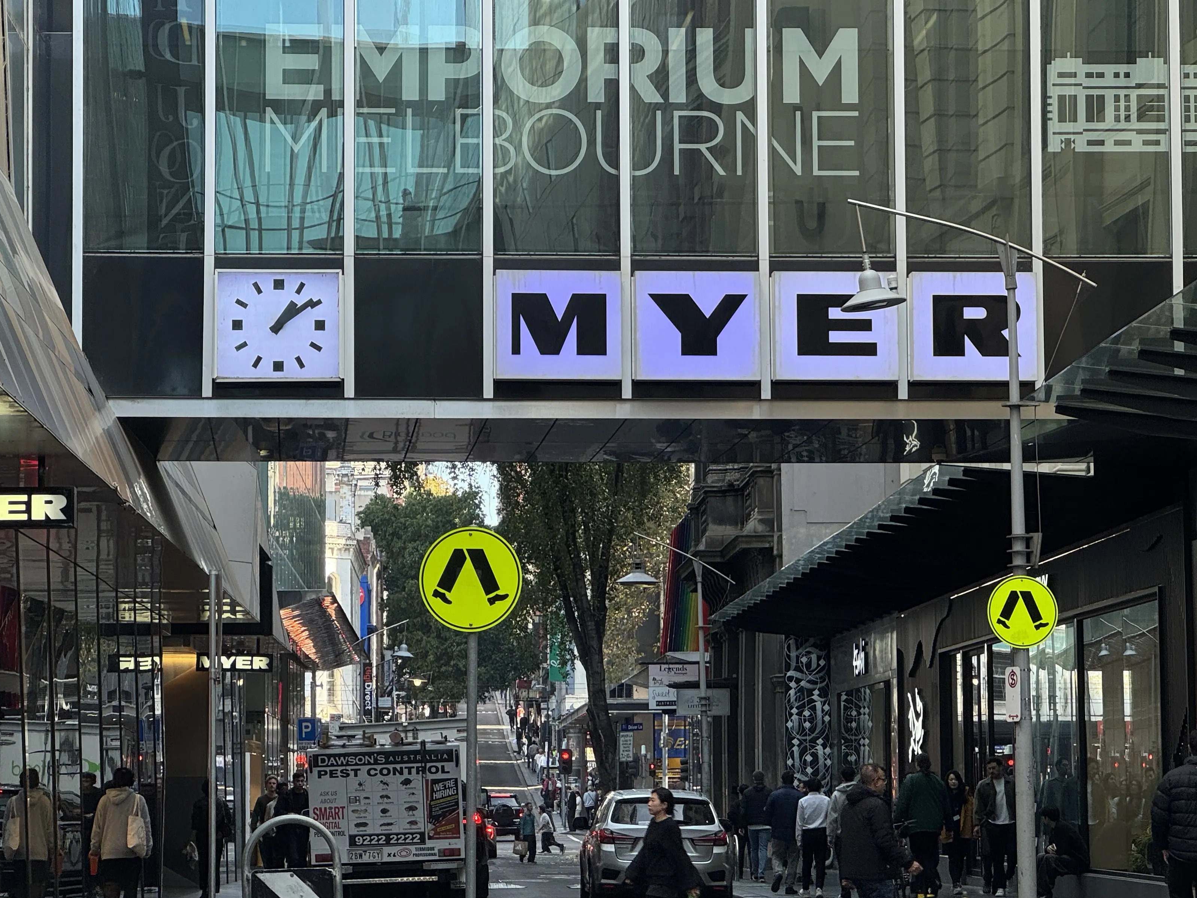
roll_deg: -0.1
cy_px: 511
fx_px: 3354
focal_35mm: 97
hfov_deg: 20.2
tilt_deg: +5.2
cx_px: 533
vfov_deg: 15.2
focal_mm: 9
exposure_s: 1/99
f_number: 2.8
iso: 50
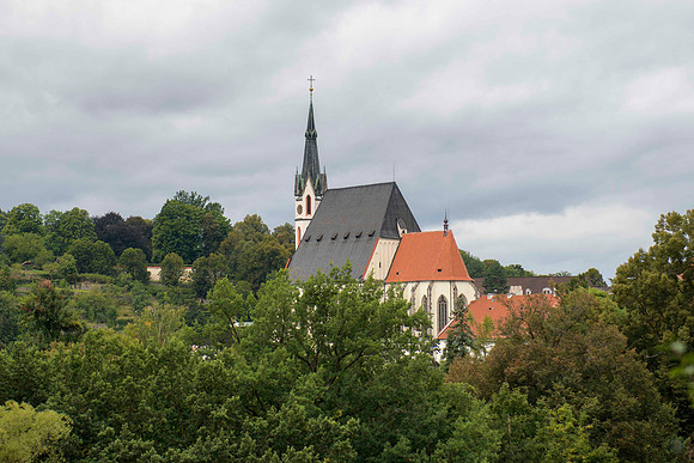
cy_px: 217
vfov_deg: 11.7
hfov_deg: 17.5
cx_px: 294
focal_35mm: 117
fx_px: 2253
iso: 64
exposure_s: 1/500
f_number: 4
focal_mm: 70
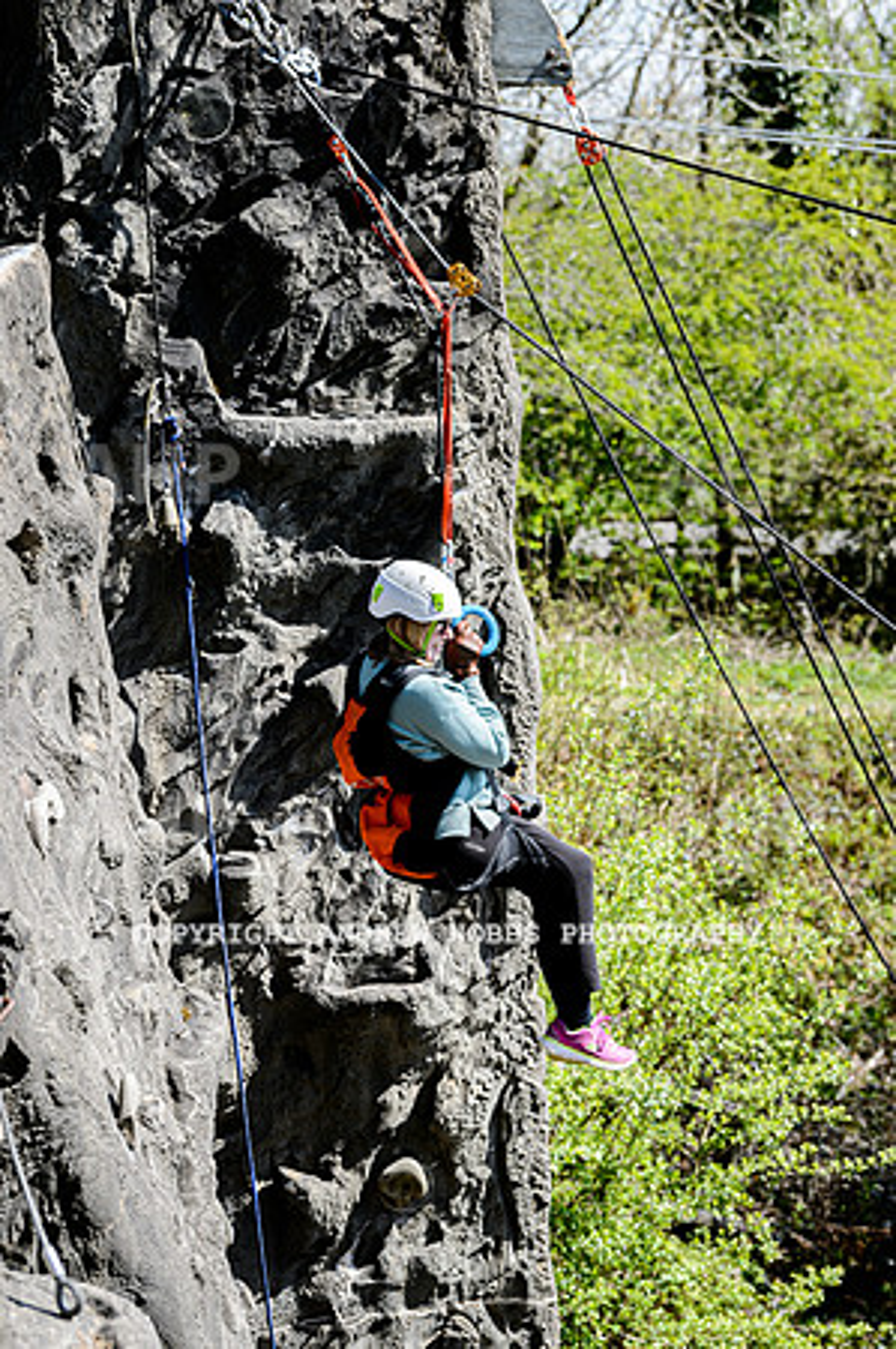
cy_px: 674
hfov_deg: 11.4
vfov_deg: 17.1
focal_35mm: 120
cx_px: 448
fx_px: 4490
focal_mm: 120
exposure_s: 1/500
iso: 125
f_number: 5
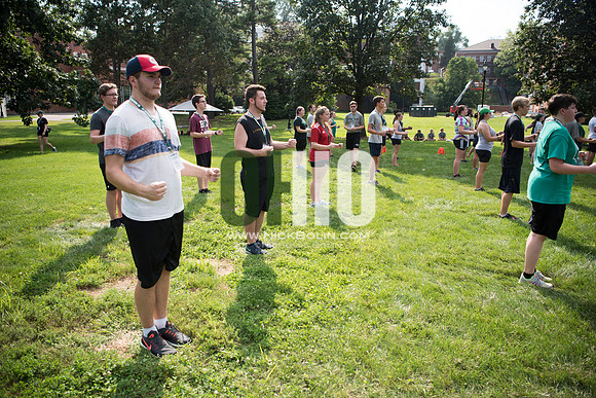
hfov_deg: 73.7
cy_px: 199
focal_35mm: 24
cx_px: 298
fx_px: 397
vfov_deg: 53.2
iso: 200
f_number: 2.8
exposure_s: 1/2000
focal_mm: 24
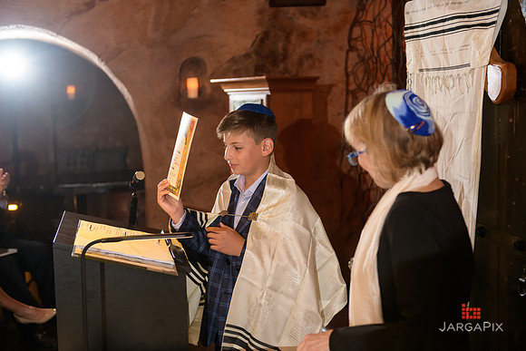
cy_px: 176
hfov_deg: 41.1
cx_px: 263
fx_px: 701
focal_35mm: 48
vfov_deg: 28.1
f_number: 3.2
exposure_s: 1/125
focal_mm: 48
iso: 1600
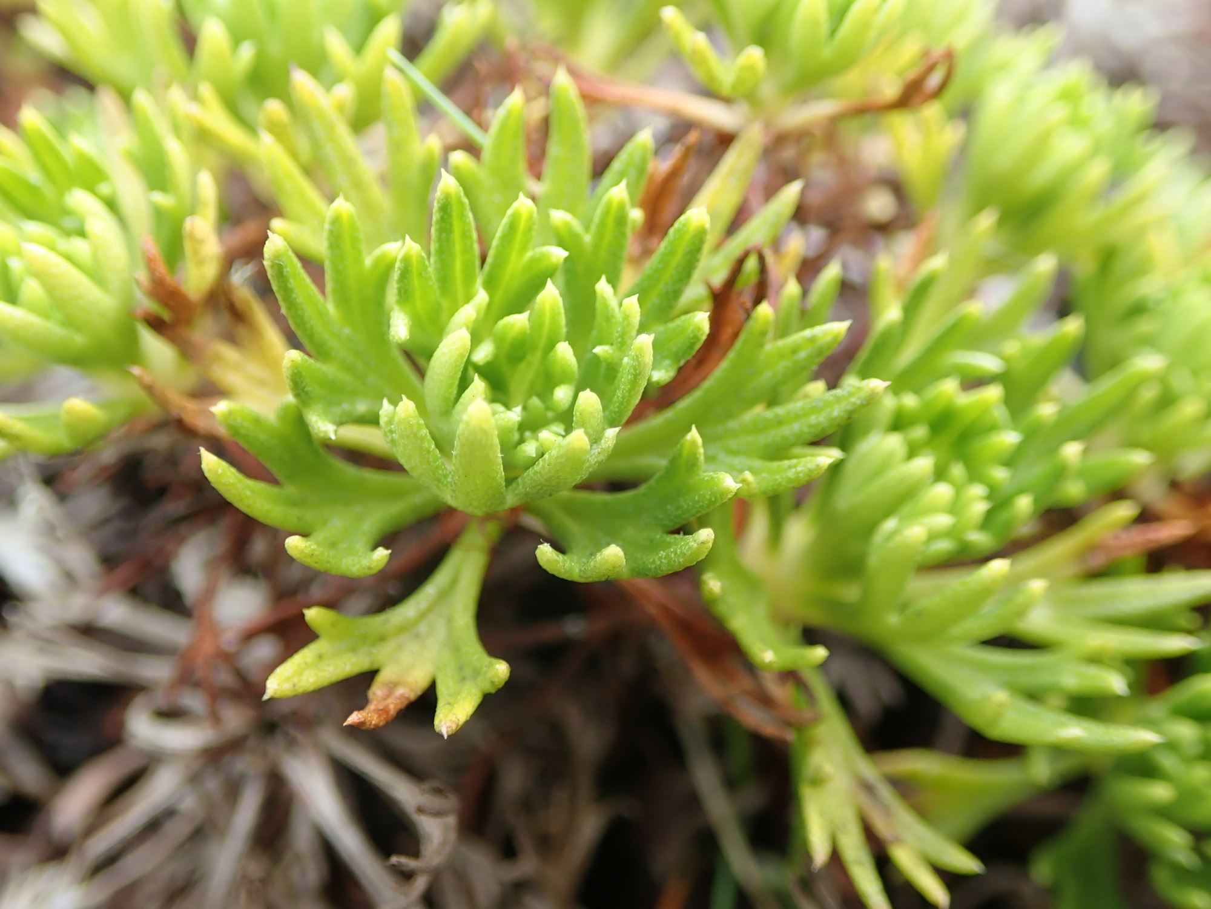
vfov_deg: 36.0
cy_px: 454
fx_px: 1399
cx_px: 606
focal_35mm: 40
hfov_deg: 46.8
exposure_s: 1/160
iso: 160
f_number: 2.8
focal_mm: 7.34
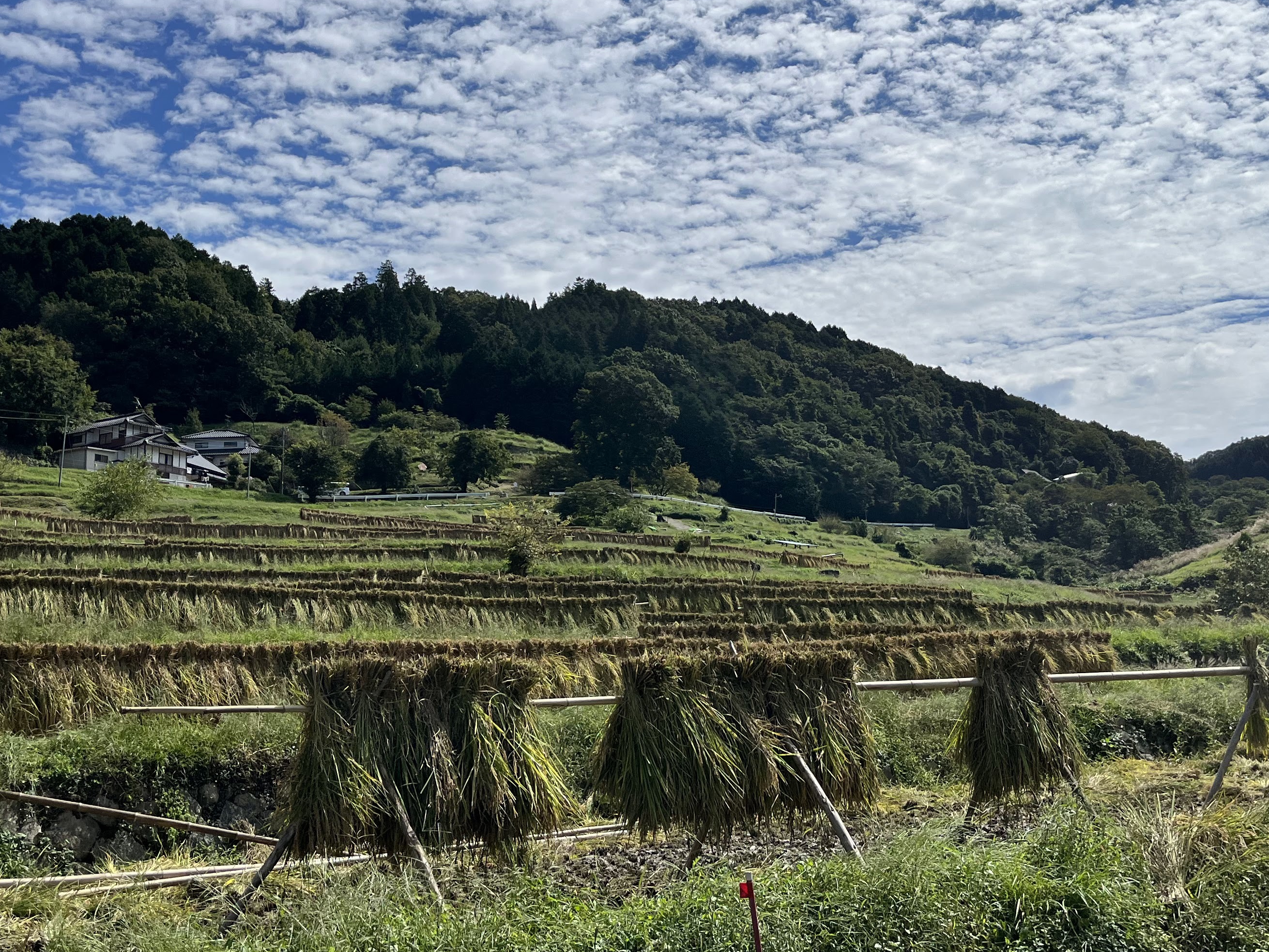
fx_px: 1466
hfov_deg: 46.7
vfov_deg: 35.9
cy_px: 392
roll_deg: +4.3
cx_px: 728
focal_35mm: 40
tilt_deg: +15.2
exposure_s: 1/10870
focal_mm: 5.1
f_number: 1.6
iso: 50
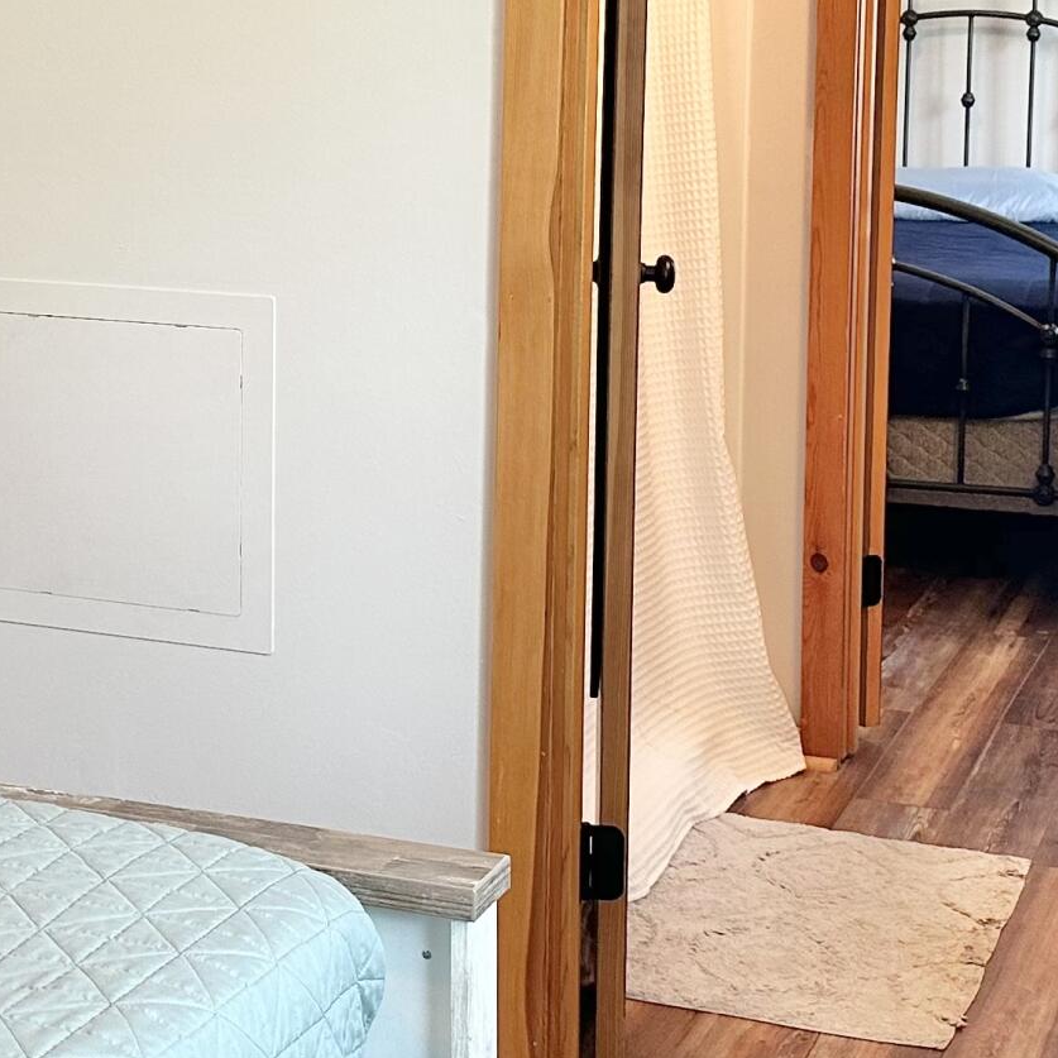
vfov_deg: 22.6
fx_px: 2628
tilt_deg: -5.8
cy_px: 268
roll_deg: -0.9
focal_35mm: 76
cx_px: 225
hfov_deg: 22.5
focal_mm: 6.86
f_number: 1.78
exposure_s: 1/60
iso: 200
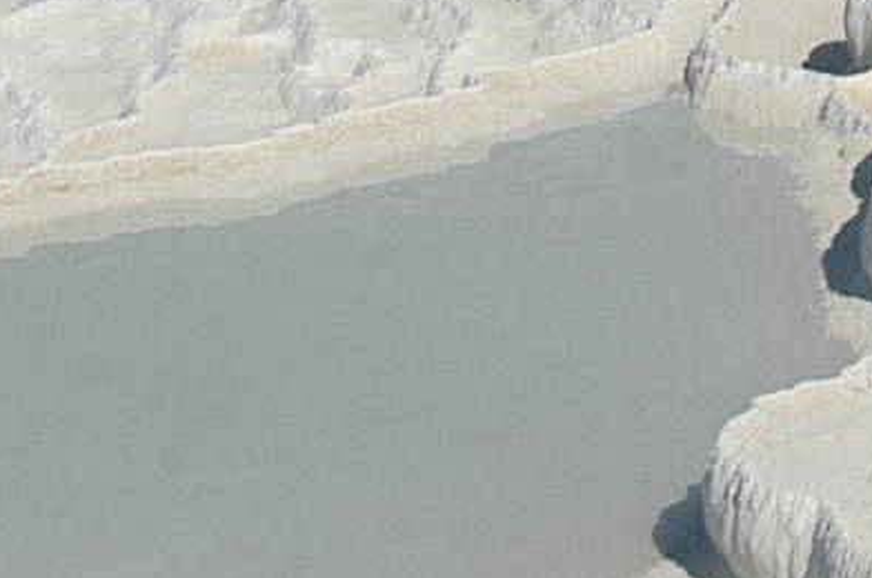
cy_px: -638
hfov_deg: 6.0
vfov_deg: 3.9
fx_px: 8295
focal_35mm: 343
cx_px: 1186
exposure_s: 1/500
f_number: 11
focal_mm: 40
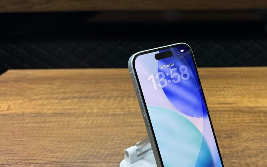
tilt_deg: -22.9
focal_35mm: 38
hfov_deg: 50.3
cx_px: 185
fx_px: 277
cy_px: 88
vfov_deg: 33.6
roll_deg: +0.5
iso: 200
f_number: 1.78
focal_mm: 6.76
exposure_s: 1/100
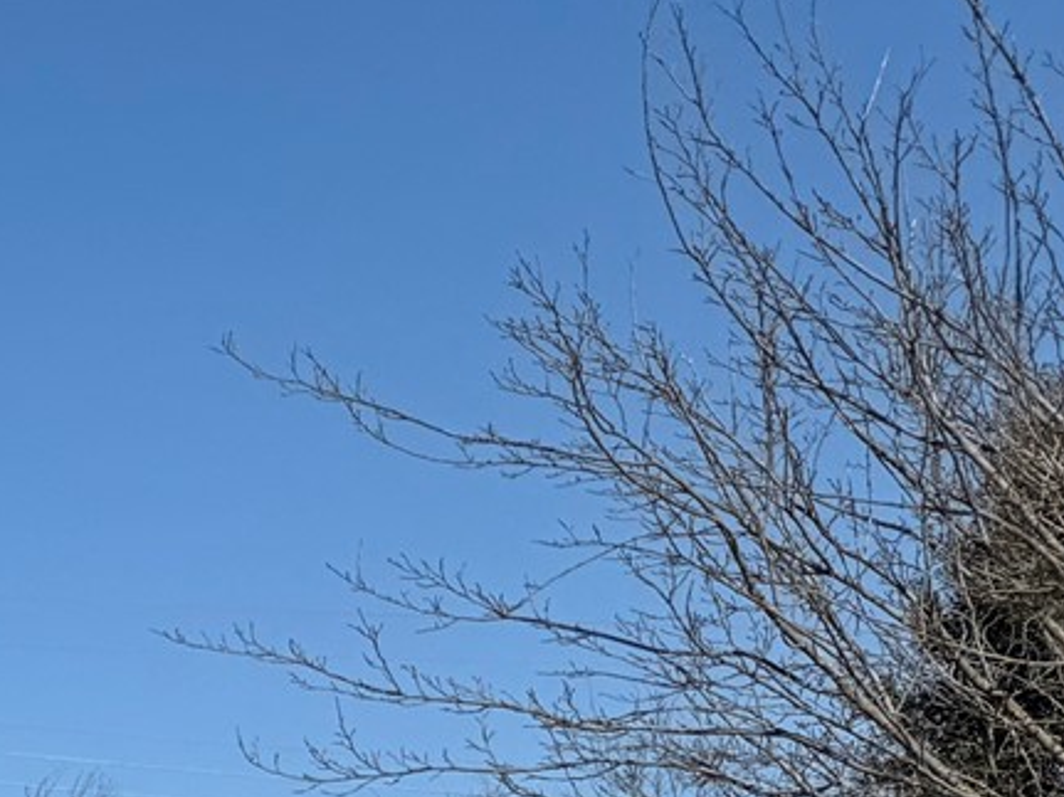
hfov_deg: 13.2
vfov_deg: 11.1
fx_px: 3503
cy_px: 1841
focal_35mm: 114
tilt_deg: -6.2
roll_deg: +1.5
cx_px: -1437
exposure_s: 1/6173
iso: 80
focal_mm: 6.76
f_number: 1.78
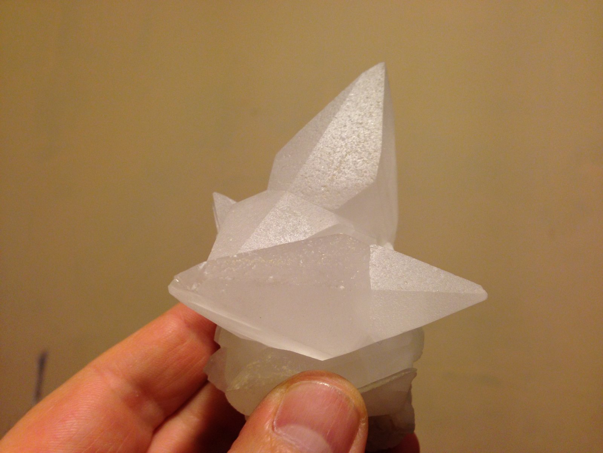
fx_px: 575
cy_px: 226
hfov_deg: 55.4
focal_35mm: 33
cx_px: 302
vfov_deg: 42.9
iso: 80
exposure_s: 1/20
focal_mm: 4.12
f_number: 2.4
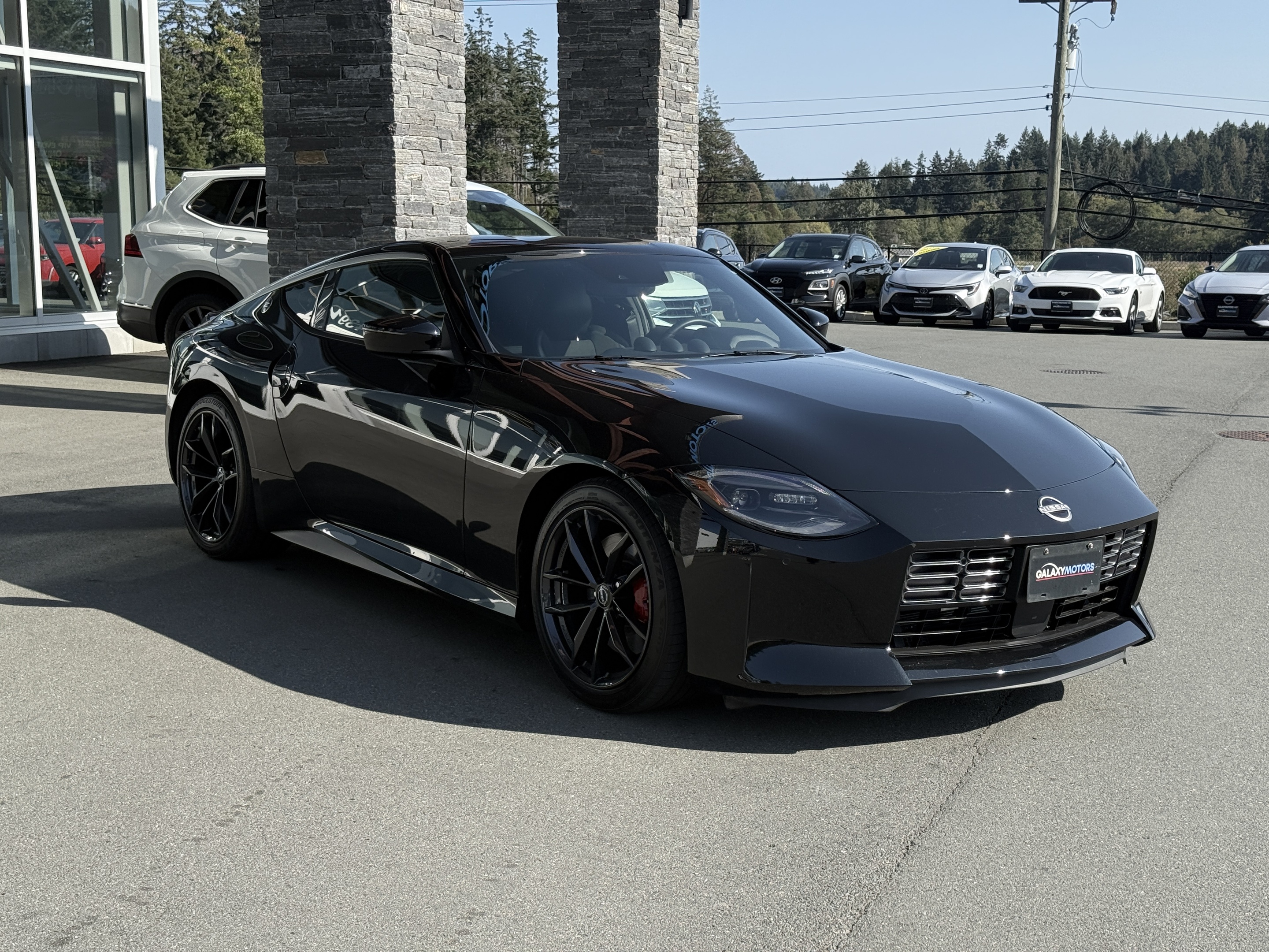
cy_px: 476
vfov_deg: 30.3
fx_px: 1760
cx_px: 634
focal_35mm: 48
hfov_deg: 39.7
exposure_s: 1/2976
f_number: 1.78
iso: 100
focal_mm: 6.76
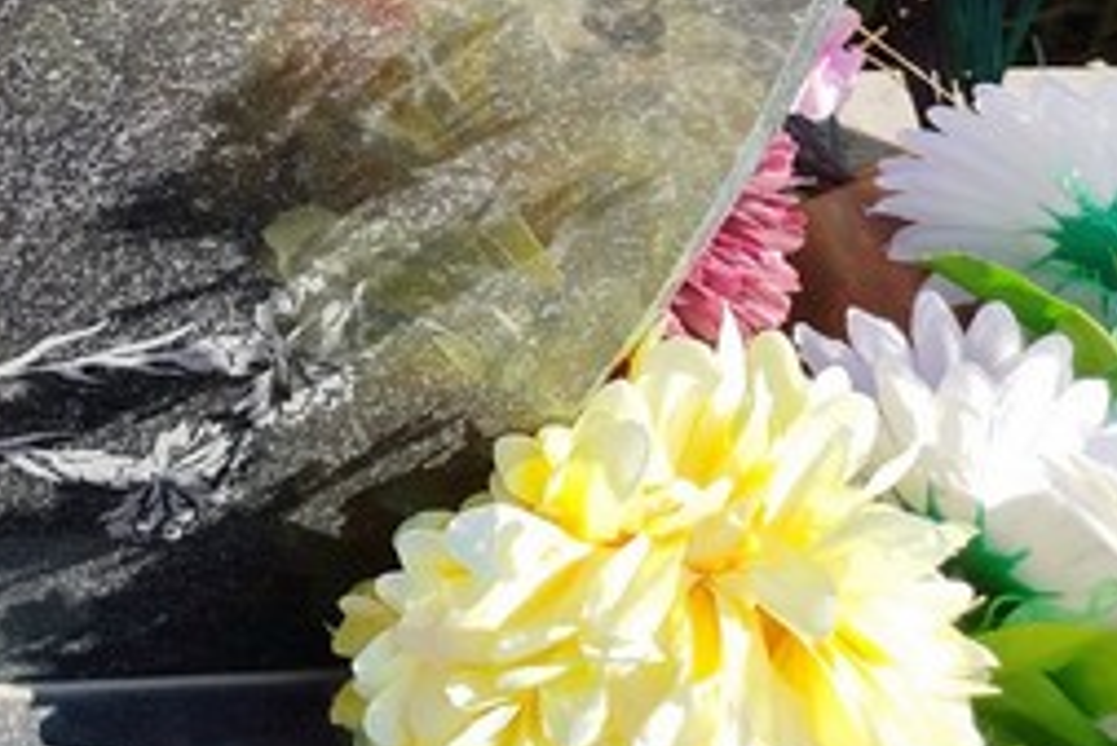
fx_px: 2452
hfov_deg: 23.6
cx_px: -199
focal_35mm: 79
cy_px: -340
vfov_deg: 16.0
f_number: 1.7
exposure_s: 1/656
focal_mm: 5.31
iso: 50
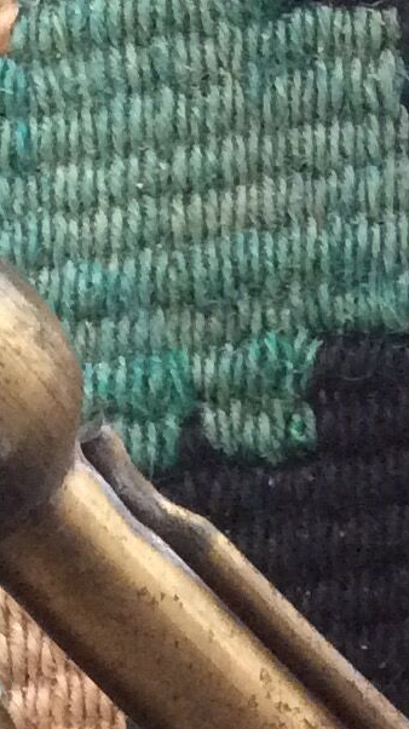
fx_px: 2896
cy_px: 737
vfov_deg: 14.1
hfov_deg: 8.1
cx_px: 75
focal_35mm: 150
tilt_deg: -82.2
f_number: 2.4
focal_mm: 3.3
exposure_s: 1/20
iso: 320
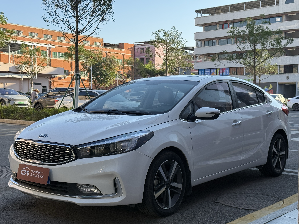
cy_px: 112
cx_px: 150
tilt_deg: -1.8
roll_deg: -1.3
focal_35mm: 48
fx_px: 415
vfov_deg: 30.3
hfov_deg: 39.7
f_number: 1.78
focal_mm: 6.76
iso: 64
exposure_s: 1/1330
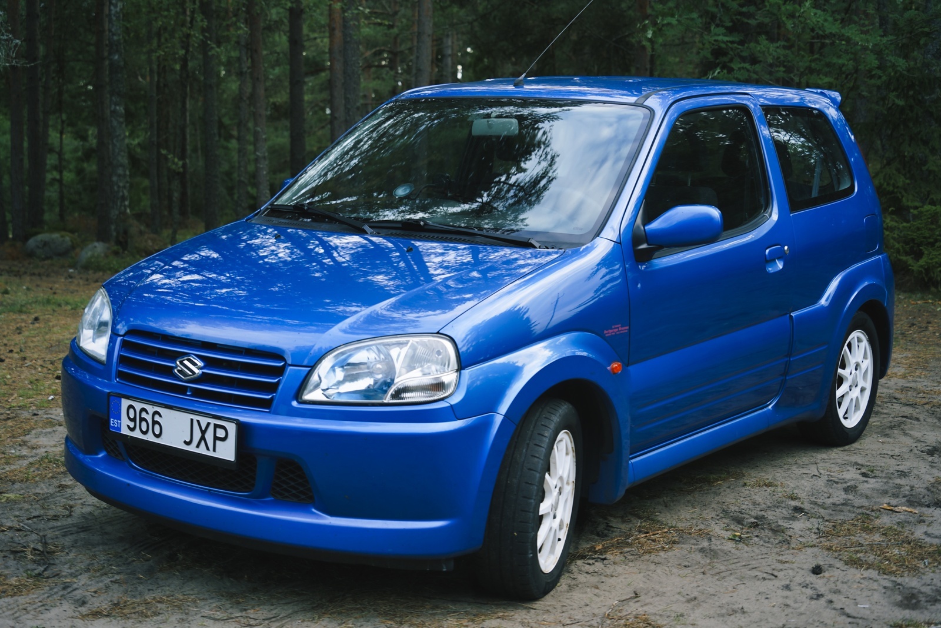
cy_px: 314
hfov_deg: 39.6
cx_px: 470
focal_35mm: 50
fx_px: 1307
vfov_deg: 27.0
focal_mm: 50
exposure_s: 1/60
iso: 125
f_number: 4
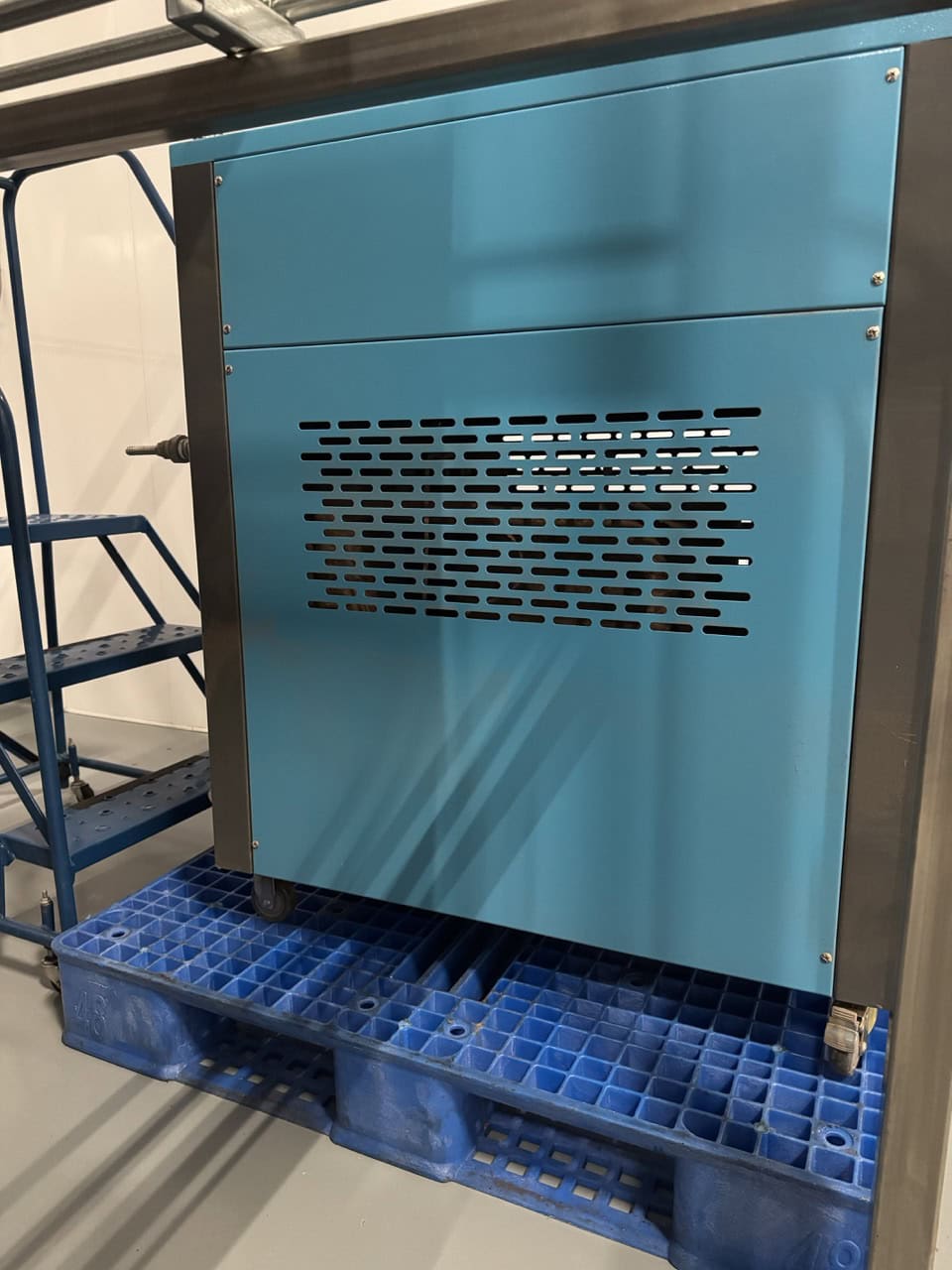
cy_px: 635
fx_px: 880
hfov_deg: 56.8
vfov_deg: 71.6
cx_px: 476
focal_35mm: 24
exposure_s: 1/36
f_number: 1.8
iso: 1000
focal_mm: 6.8
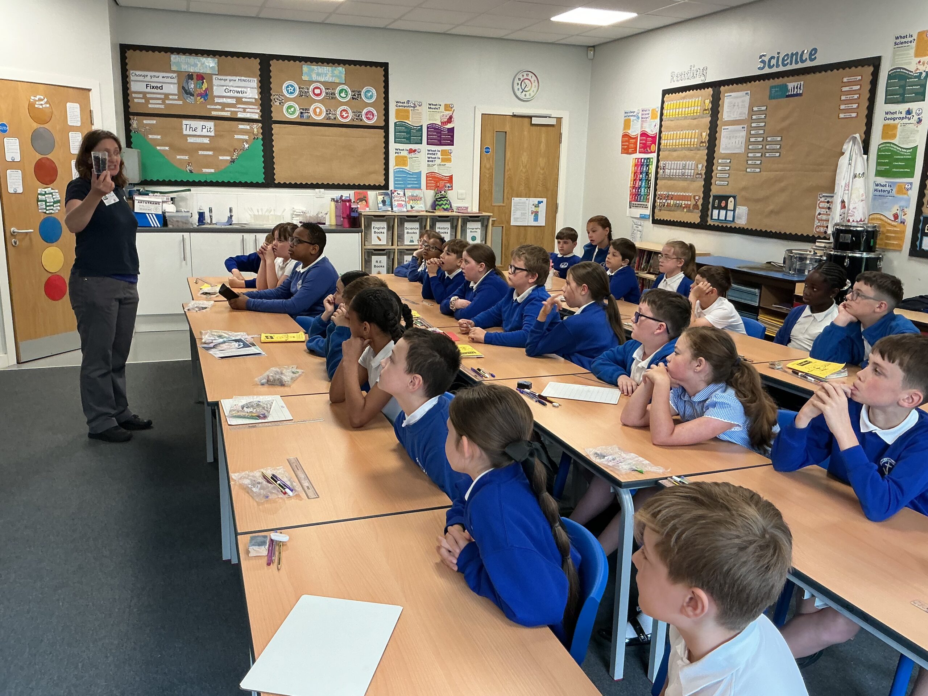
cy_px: 348
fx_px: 777
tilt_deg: -13.0
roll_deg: -0.4
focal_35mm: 29
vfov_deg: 48.2
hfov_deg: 61.7
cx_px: 464
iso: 100
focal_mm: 3
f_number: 1.8
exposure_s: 1/60
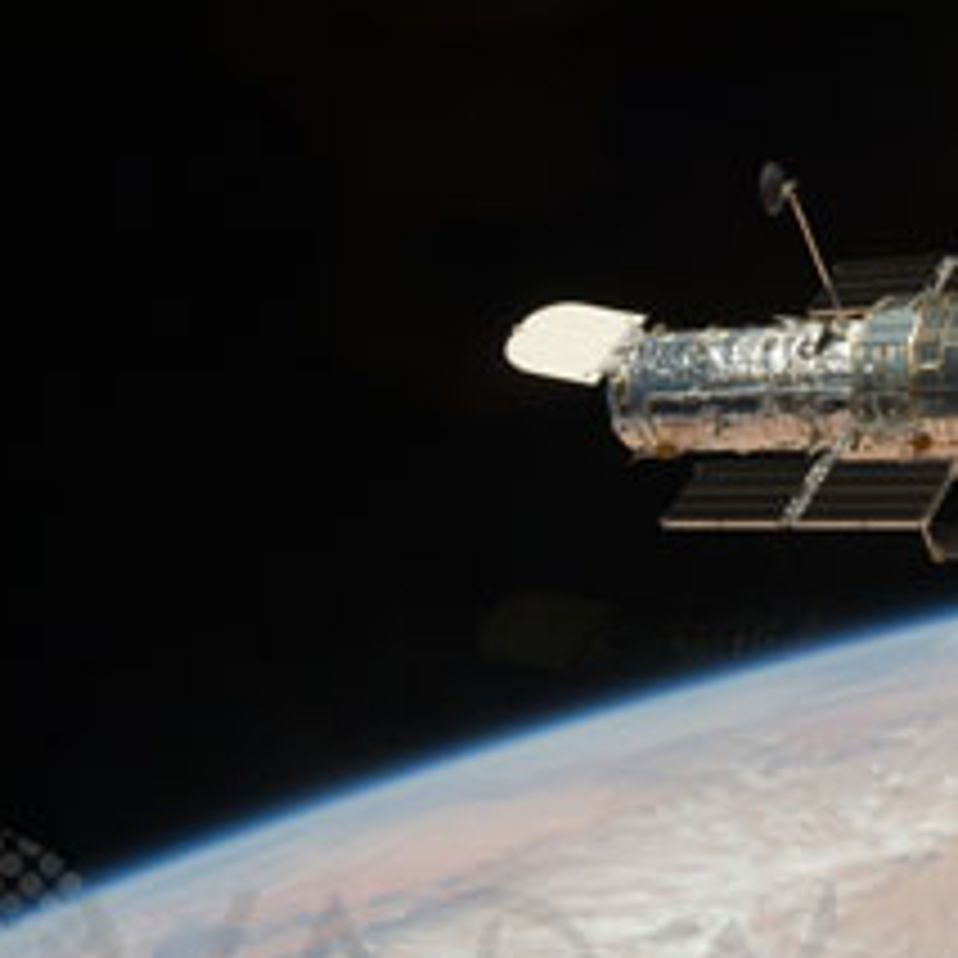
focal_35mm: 79
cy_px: 367
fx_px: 2474
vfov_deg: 21.9
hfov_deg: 21.6
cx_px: 778
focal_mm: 24
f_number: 10
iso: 100
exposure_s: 1/160
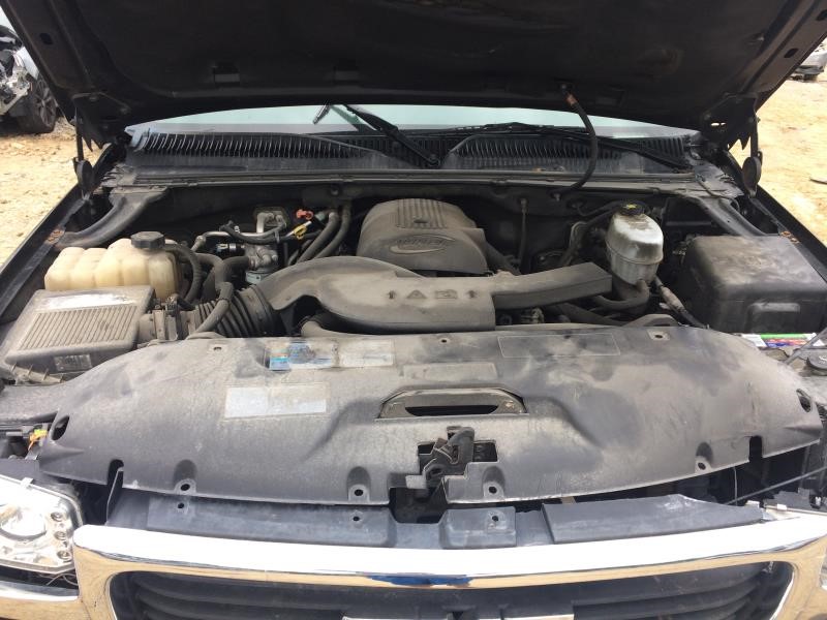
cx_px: 414
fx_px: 693
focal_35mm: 29
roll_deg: +0.1
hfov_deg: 61.7
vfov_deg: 48.2
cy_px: 310
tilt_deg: -19.2
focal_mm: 4.15
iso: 32
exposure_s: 1/125
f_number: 2.2
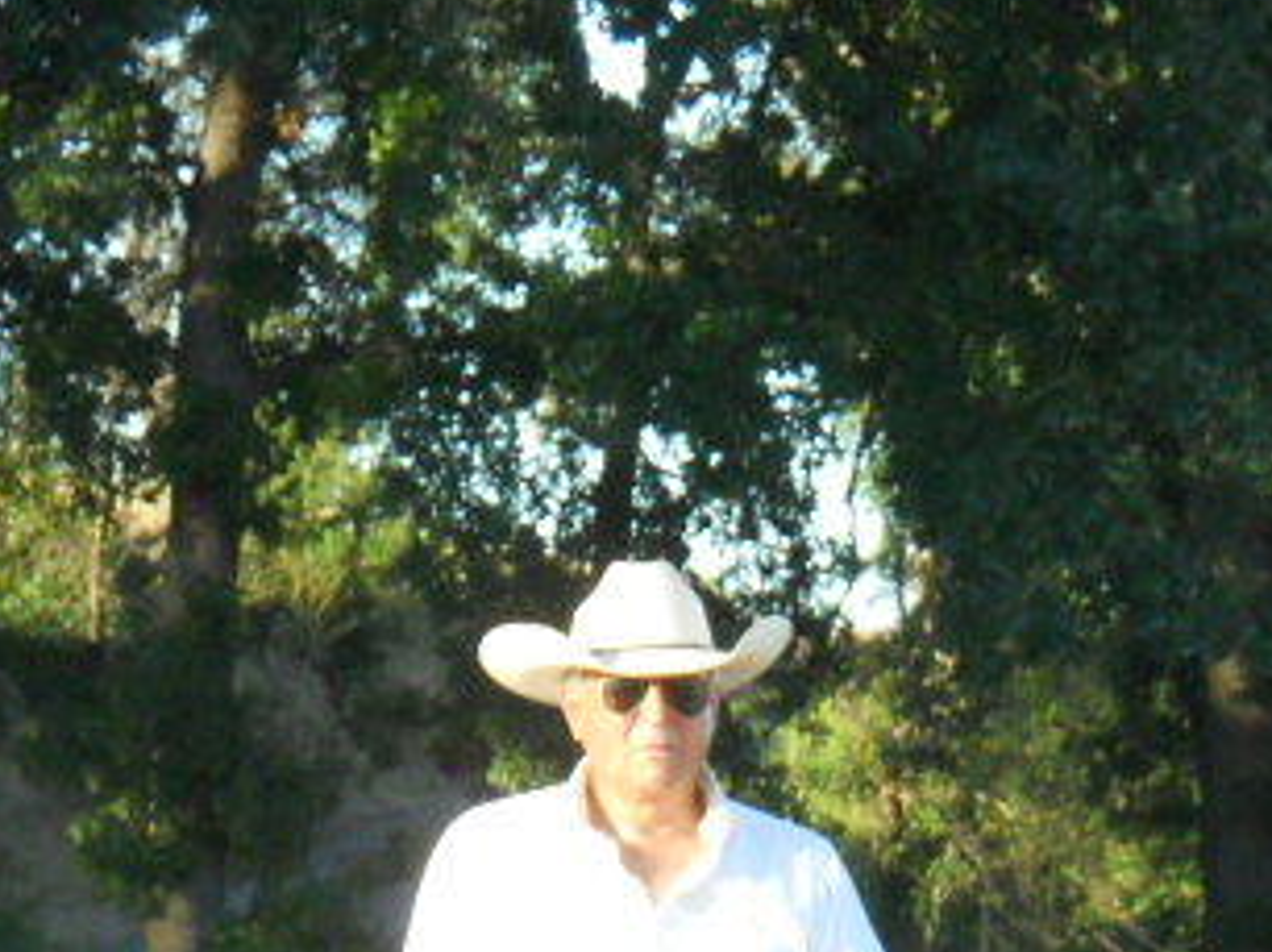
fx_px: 9106
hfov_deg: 8.0
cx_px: 1023
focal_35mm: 248
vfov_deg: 5.9
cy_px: 1530
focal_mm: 13.2
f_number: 4.4
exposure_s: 1/250
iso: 250
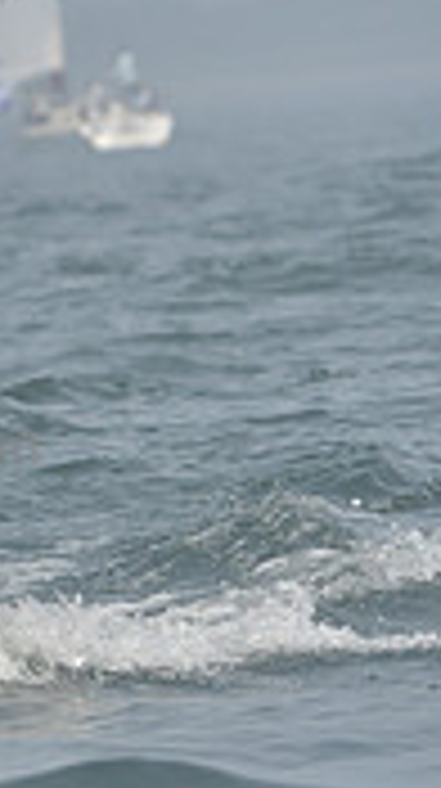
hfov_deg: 1.2
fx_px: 20296
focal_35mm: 973
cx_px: -824
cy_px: 340
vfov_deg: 2.2
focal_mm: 280
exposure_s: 1/1000
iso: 280
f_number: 8
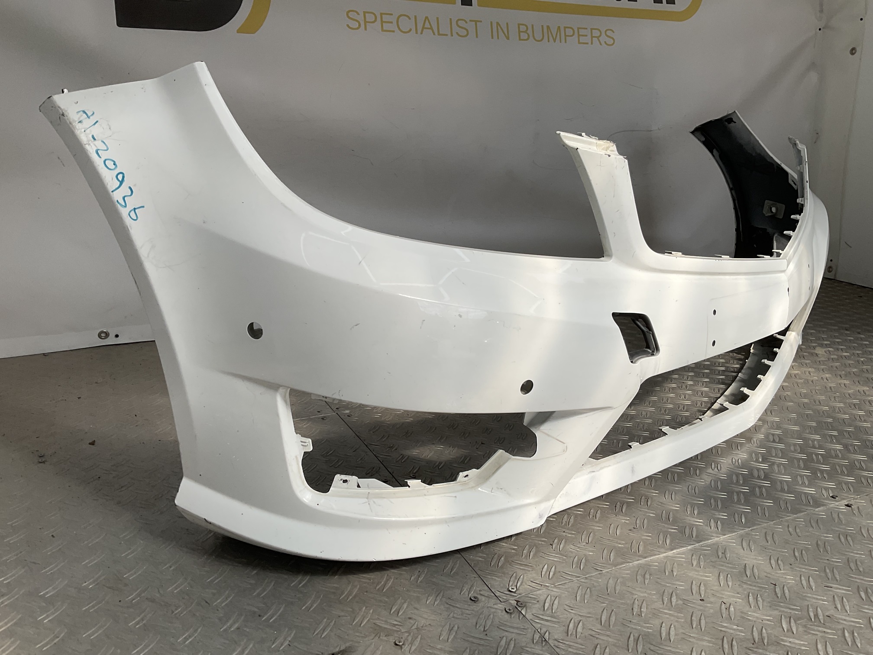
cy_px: 328
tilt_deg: -17.4
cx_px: 436
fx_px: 731
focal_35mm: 29
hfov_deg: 61.7
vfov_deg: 48.2
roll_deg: -2.7
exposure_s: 1/1675
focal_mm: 3
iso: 16
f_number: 1.8
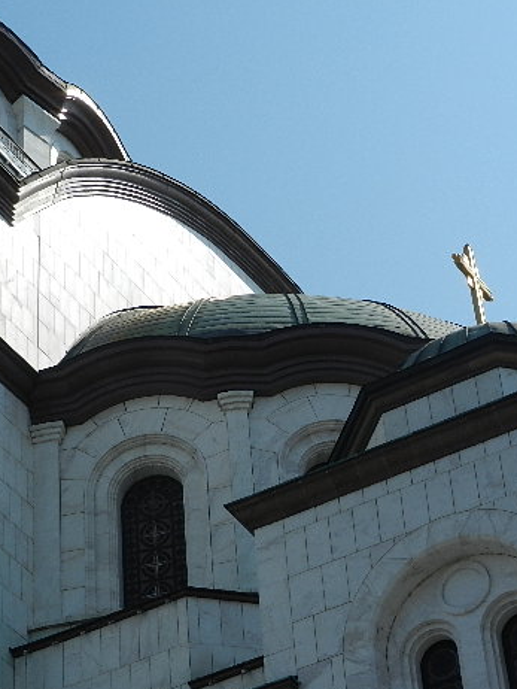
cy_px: 342
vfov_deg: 18.2
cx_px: 204
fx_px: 2149
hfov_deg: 13.7
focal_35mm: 108
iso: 160
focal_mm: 14.1
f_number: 4.8
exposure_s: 1/1600
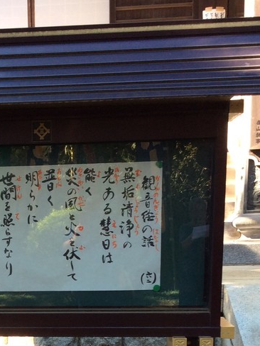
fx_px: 671
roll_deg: +2.1
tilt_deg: -9.6
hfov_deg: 21.5
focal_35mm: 67
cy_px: 328
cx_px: 35
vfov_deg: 27.6
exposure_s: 1/60
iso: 32
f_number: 2.4
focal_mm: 3.3
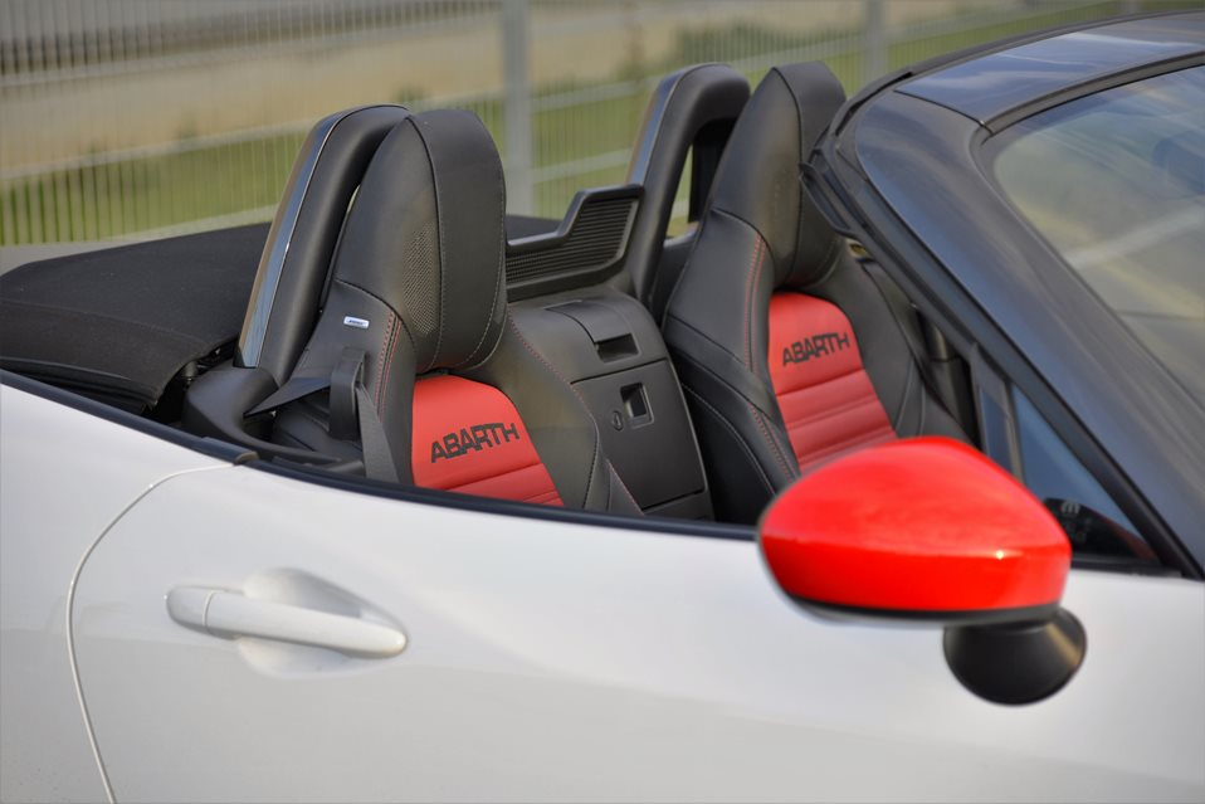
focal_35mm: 105
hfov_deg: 19.5
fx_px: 3515
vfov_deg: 13.0
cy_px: 402
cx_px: 602
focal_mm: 105
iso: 160
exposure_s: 1/200
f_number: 4
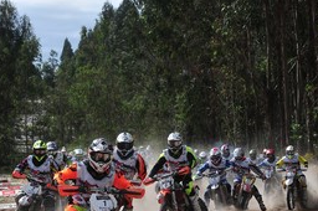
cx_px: 128
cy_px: 181
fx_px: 1049
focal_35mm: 119
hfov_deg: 17.2
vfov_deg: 11.4
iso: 500
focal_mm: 45
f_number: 9
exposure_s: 1/1250
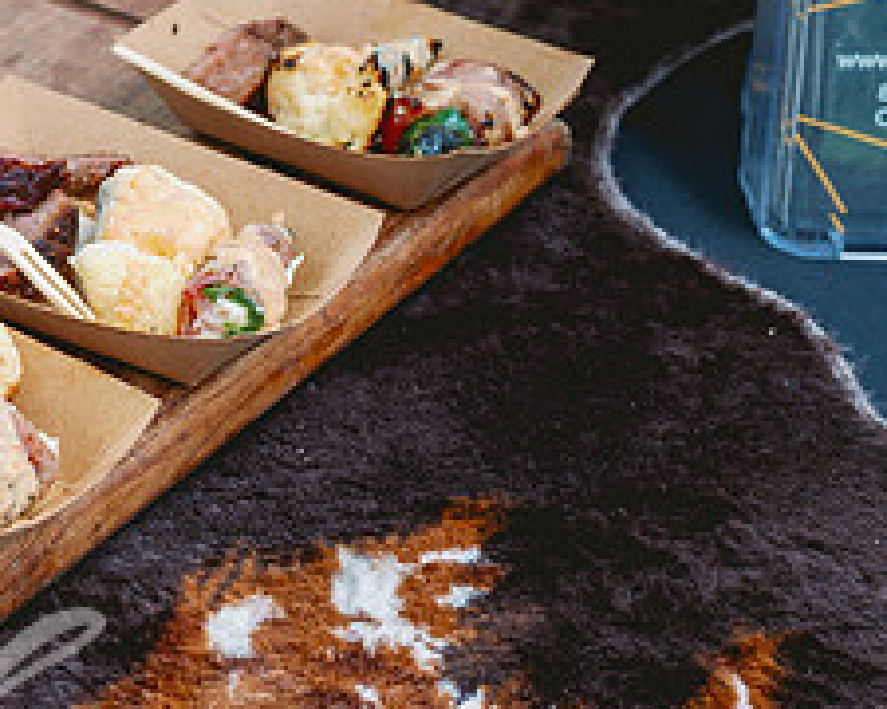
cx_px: -122
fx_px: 2730
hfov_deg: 17.7
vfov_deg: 14.8
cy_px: 386
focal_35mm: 104
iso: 200
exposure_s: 1/320
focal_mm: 43
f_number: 5.6
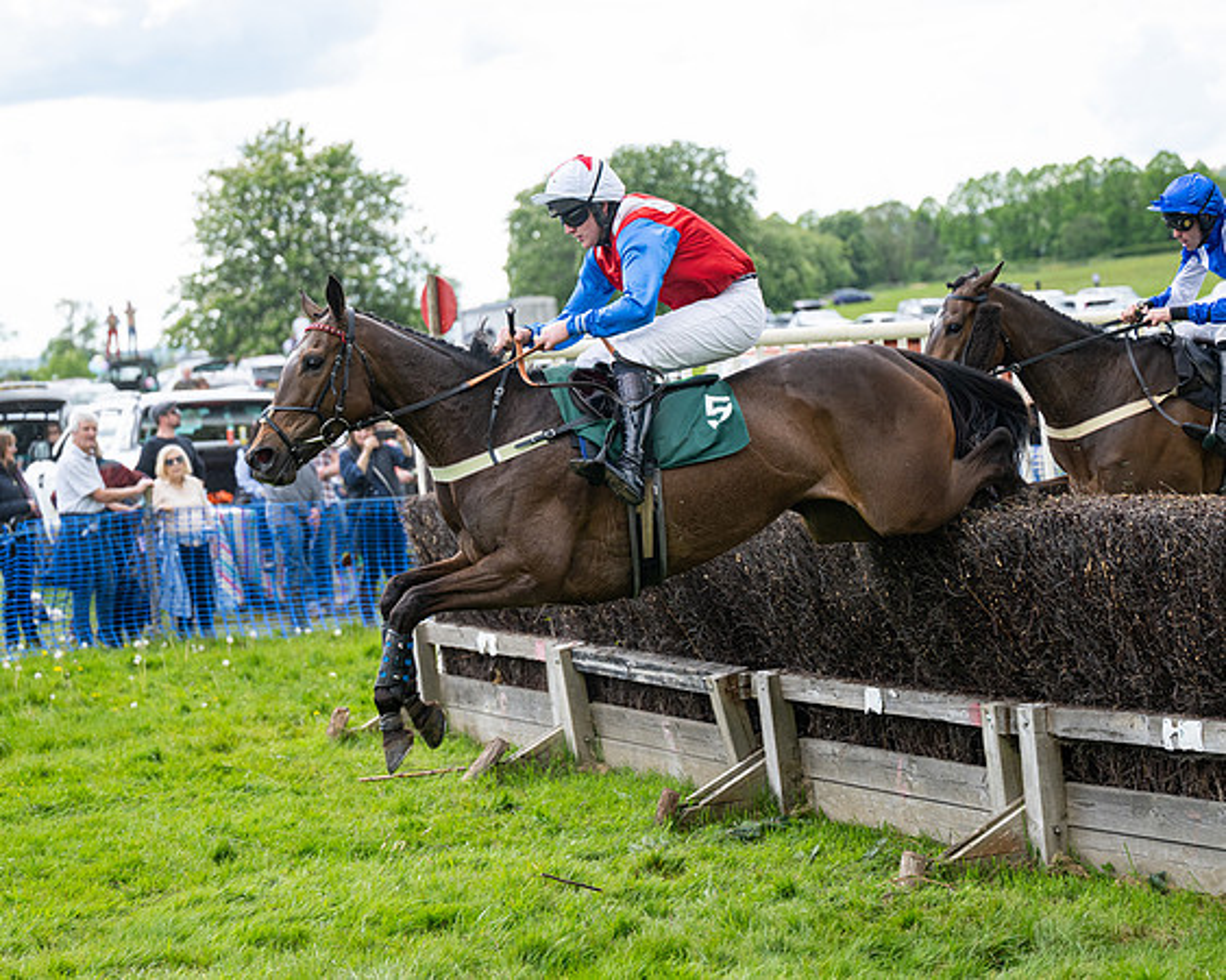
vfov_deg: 17.9
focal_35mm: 86
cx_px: 629
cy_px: 502
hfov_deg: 22.3
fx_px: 3113
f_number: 2.8
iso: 400
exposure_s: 1/2000
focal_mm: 70
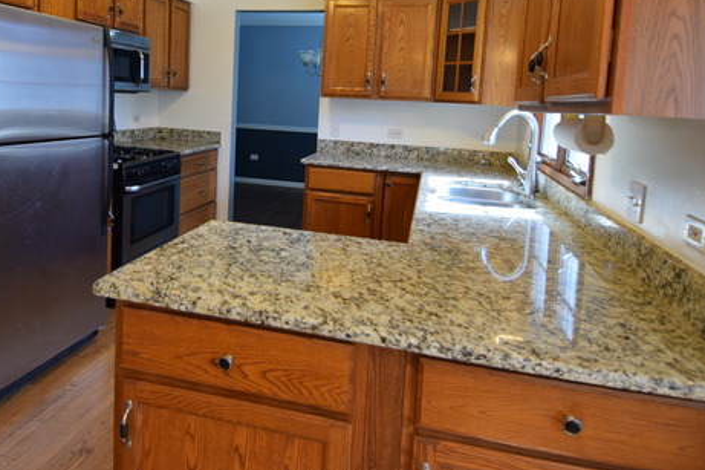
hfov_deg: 70.7
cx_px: 278
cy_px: 146
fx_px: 489
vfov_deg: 50.1
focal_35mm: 25
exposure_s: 1/60
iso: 640
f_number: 4
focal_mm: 12
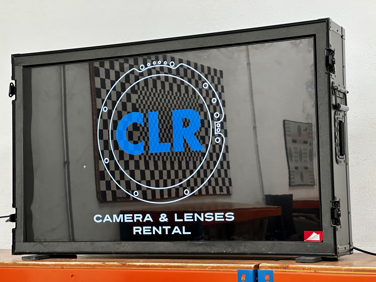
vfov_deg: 19.1
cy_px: 141
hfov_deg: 25.3
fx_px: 836
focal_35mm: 77
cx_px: 188
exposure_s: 1/63
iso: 250
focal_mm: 9
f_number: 2.8
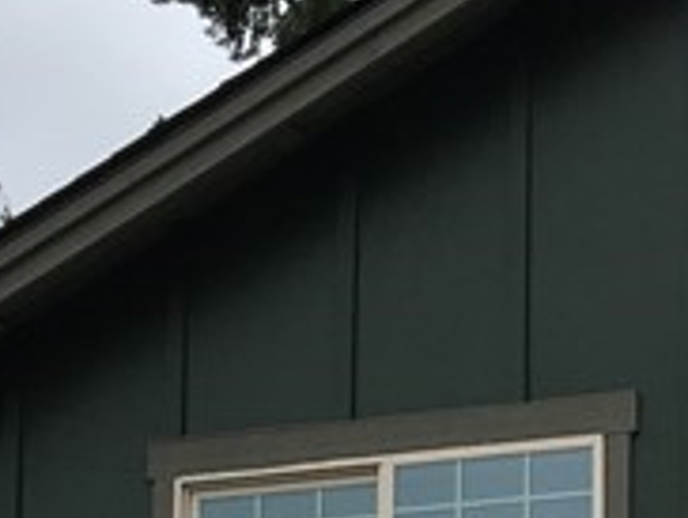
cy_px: 1221
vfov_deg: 8.4
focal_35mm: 163
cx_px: 972
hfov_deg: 11.7
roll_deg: +0.3
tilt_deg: +9.0
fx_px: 3244
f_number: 2.2
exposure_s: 1/1832
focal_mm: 4.15
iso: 25
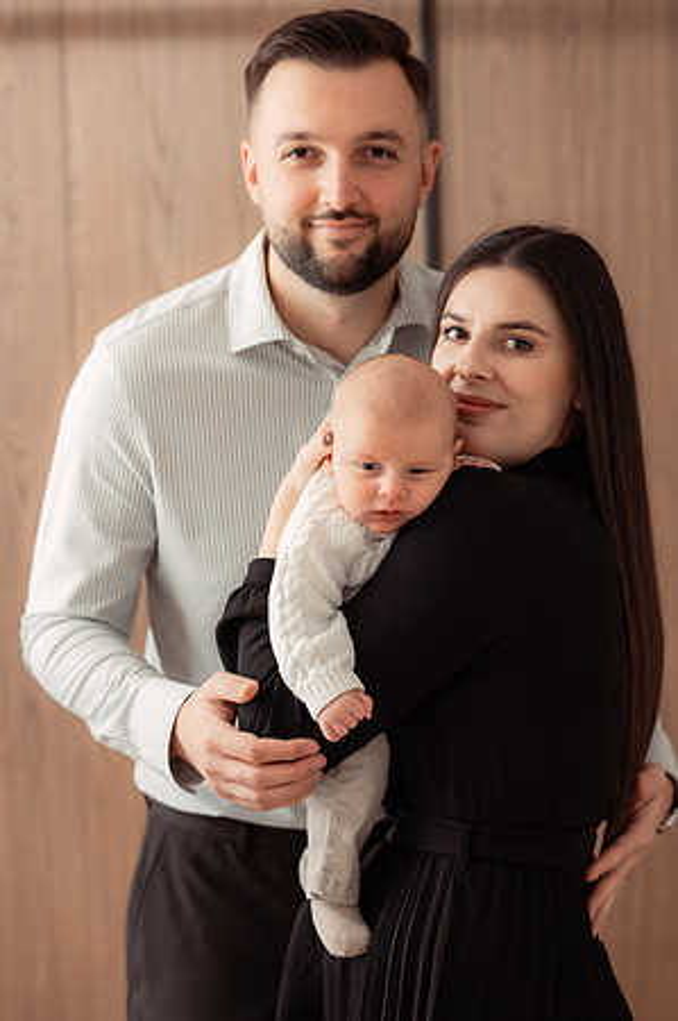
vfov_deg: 23.9
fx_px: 2407
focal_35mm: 85
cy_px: 510
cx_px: 339
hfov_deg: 16.0
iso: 2500
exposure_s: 1/160
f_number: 3.2
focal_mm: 85
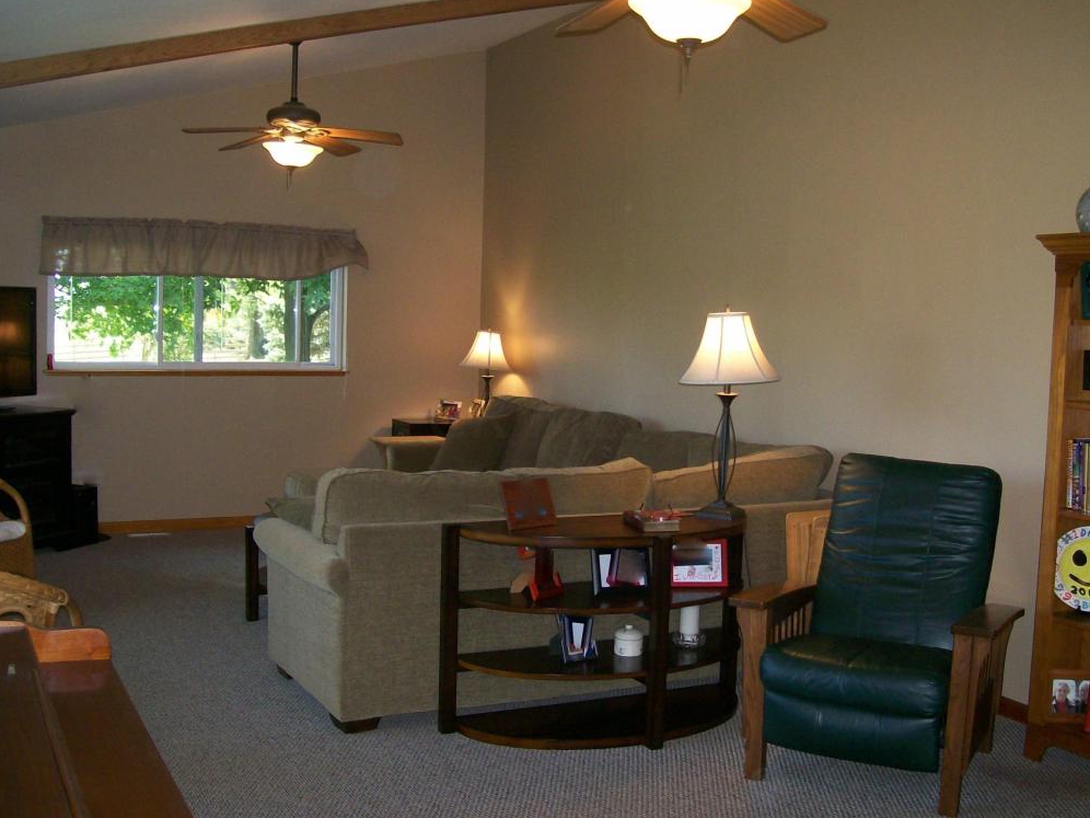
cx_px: 541
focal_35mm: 37
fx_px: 1165
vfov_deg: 38.7
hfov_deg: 50.1
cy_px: 415
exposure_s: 1/64
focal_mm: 6
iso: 140
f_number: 2.7
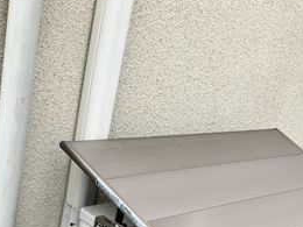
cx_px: 175
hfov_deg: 28.1
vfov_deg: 20.2
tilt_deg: -25.4
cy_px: 262
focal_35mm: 69
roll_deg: -14.3
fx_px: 604
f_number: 1.8
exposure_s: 1/665
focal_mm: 3.99
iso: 32
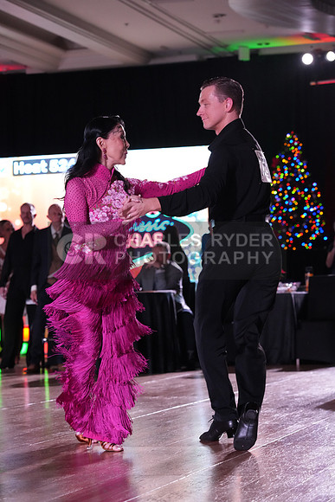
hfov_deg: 13.0
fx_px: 1465
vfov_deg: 19.5
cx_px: 168
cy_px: 251
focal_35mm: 105
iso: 5000
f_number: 5.6
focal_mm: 105
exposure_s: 1/320
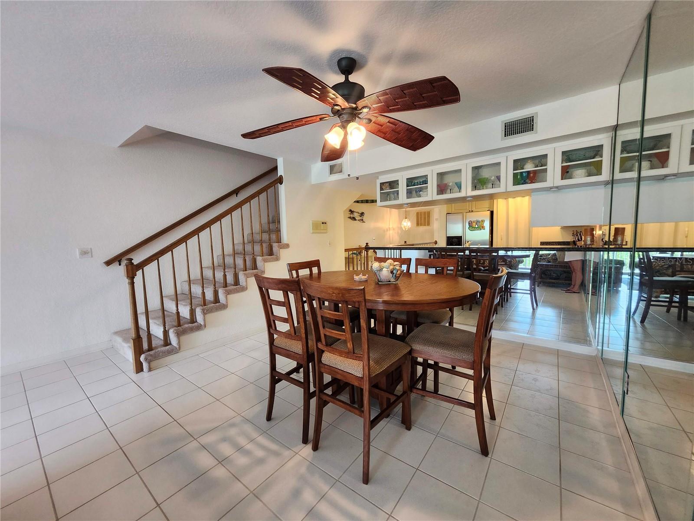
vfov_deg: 89.9
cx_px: 347
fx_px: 261
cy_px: 260
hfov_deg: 106.2
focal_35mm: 13
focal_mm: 1.74
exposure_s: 1/60
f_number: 2.2
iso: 250
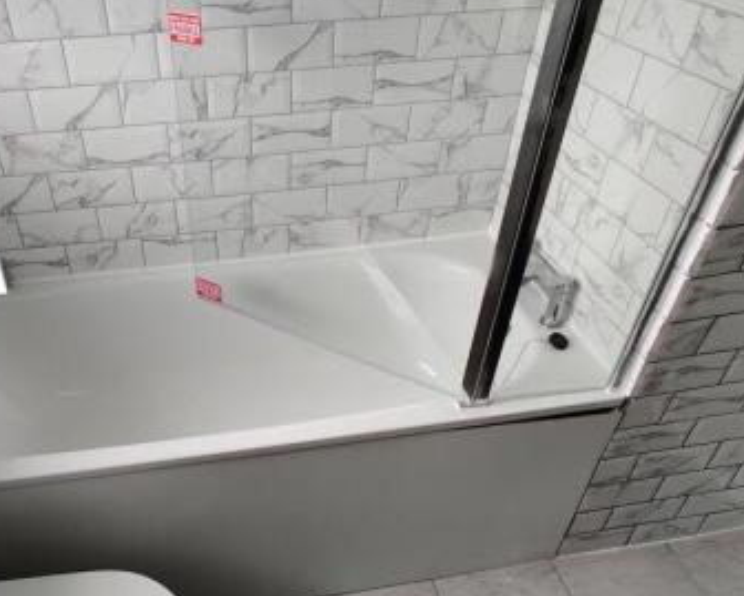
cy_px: 342
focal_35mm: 22
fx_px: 485
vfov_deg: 62.8
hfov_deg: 73.3
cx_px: 262
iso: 250
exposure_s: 1/50
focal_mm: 2.25
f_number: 2.2
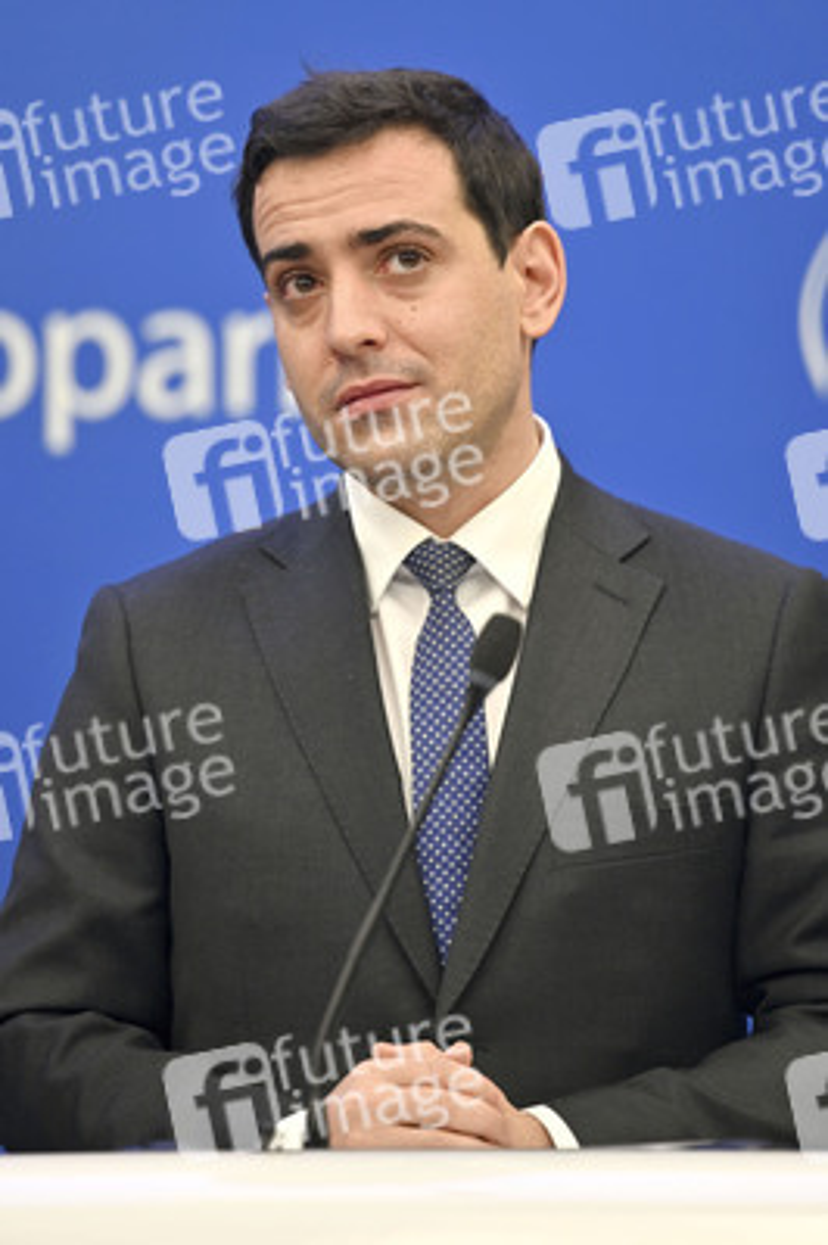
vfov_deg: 10.3
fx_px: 6911
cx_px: 414
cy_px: 622
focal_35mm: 200
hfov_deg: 6.9
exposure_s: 1/100
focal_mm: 200
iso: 400
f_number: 2.8
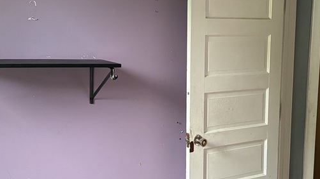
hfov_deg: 34.2
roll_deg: -1.0
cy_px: 105
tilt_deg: -8.2
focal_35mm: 61
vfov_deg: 19.7
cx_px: 193
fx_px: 517
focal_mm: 5.96
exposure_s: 1/60
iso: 500
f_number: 1.6
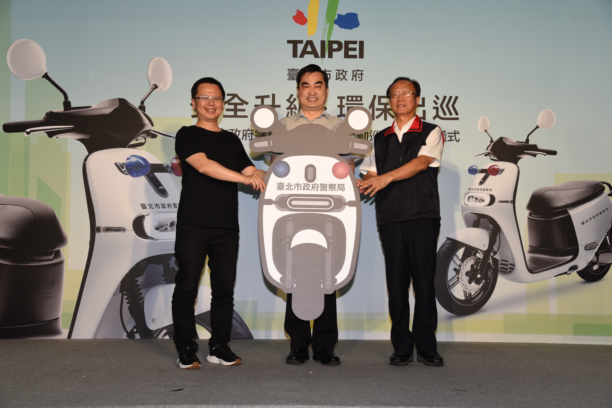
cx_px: 306
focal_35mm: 40
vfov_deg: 33.4
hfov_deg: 48.5
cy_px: 204
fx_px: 680
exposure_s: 1/125
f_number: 5.6
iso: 400
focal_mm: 40
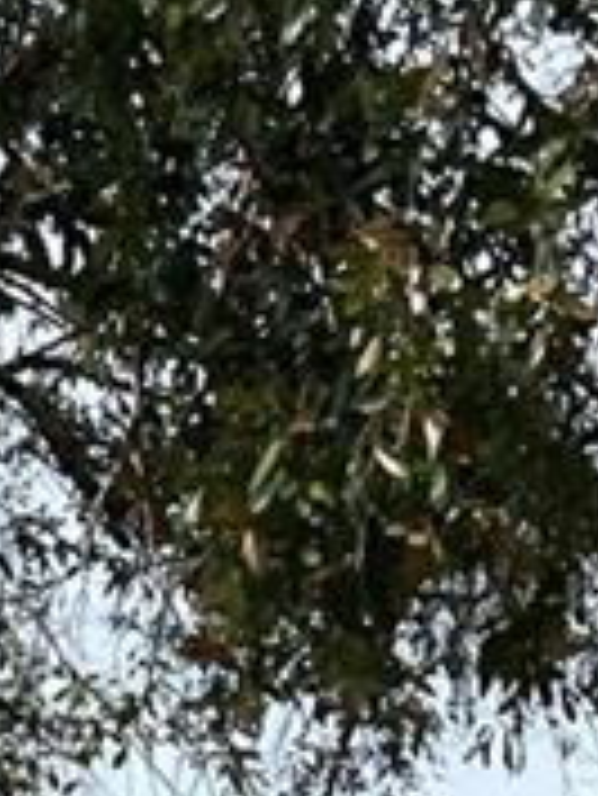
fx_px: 4049
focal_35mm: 176
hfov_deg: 8.4
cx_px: 463
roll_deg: -0.4
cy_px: 2172
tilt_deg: -5.4
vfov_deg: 9.4
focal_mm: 5.7
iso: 50
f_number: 1.5
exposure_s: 1/4115
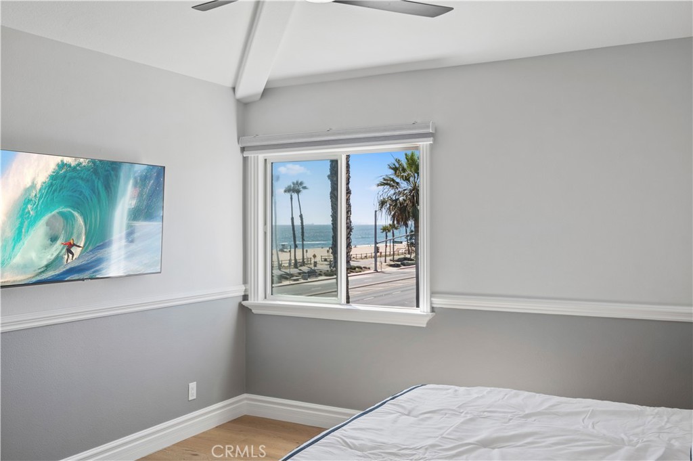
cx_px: 346
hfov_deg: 54.5
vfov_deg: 37.8
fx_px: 673
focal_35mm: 35
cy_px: 230
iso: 160
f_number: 10
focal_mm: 35
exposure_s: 1/160
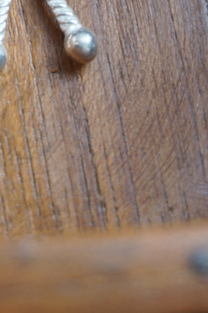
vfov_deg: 10.7
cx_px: -18
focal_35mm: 182
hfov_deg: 7.5
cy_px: -219
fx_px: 1578
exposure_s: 1/60
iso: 100
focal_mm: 32
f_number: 5
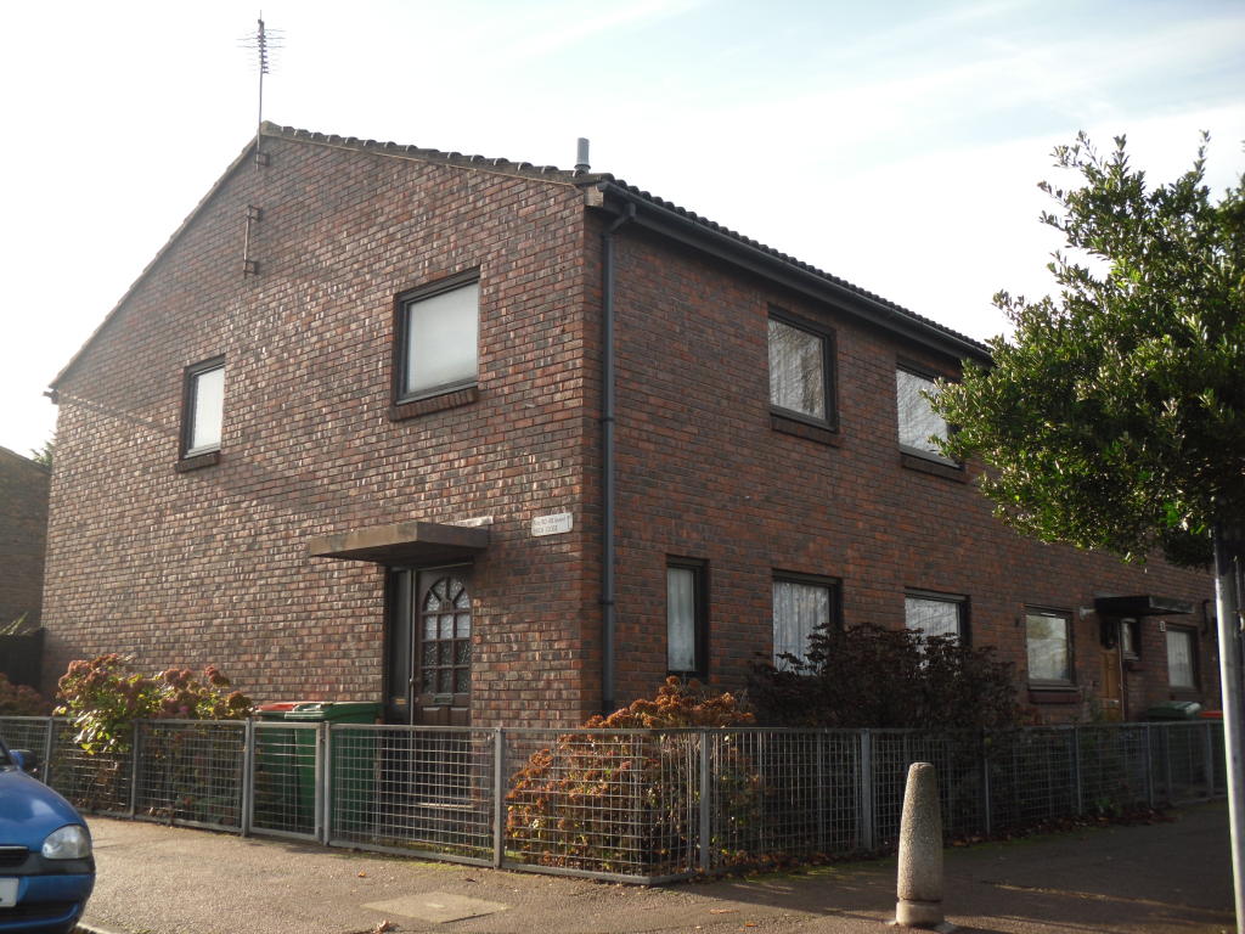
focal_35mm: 35
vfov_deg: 40.7
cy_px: 467
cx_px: 622
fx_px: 1259
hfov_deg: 52.6
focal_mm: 6.3
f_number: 3
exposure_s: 1/250
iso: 80
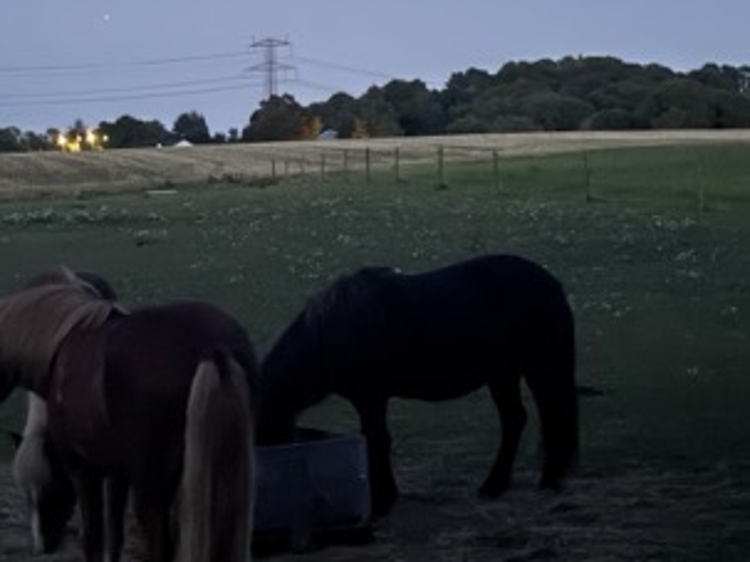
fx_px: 2057
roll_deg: +0.6
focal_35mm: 95
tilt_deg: -2.1
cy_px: 230
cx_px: 319
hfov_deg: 20.6
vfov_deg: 15.5
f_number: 1.78
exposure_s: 1/2
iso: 1600
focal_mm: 6.76
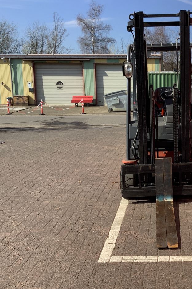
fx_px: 352
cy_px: 142
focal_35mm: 44
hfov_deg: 29.7
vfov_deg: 44.5
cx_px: 157
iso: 25
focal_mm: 3.3
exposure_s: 1/1101
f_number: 2.4
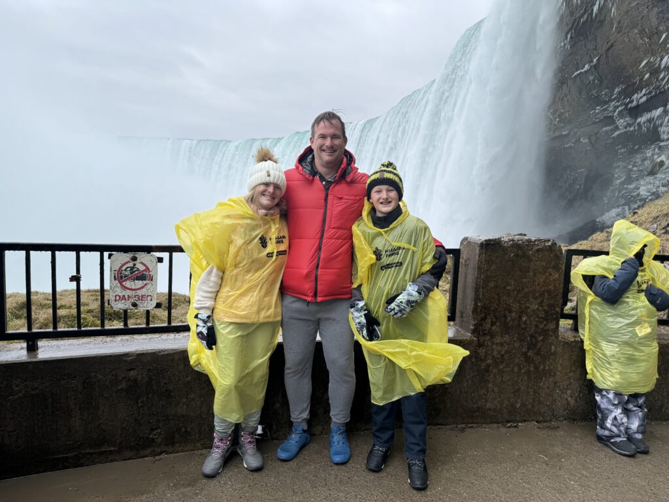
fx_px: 464
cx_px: 334
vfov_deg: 56.8
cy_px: 251
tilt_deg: -4.4
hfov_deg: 71.6
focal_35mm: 24
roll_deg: -4.3
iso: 80
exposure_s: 1/966
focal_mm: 6.86
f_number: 1.78
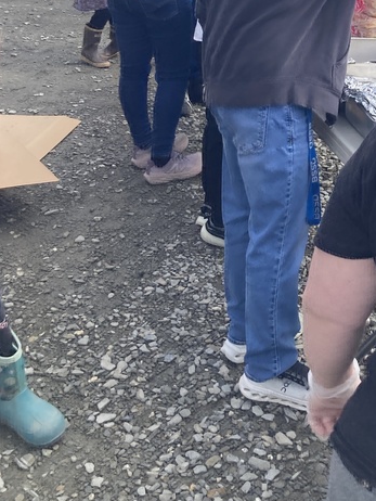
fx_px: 897
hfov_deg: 22.7
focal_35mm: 62
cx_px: 380
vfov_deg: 29.5
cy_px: 26
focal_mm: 3.99
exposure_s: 1/1350
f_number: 1.8
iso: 20
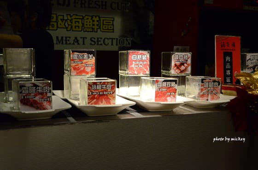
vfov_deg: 32.8
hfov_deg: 48.0
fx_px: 289
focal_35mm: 40
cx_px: 129
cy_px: 85
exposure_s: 1/125
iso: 3200
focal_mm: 27
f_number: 6.3
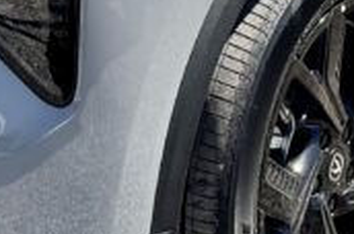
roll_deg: -0.9
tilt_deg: -7.6
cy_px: -113
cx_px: 88
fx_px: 1462
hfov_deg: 13.8
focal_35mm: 149
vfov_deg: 9.0
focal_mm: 6.76
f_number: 1.78
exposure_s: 1/3247
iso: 80
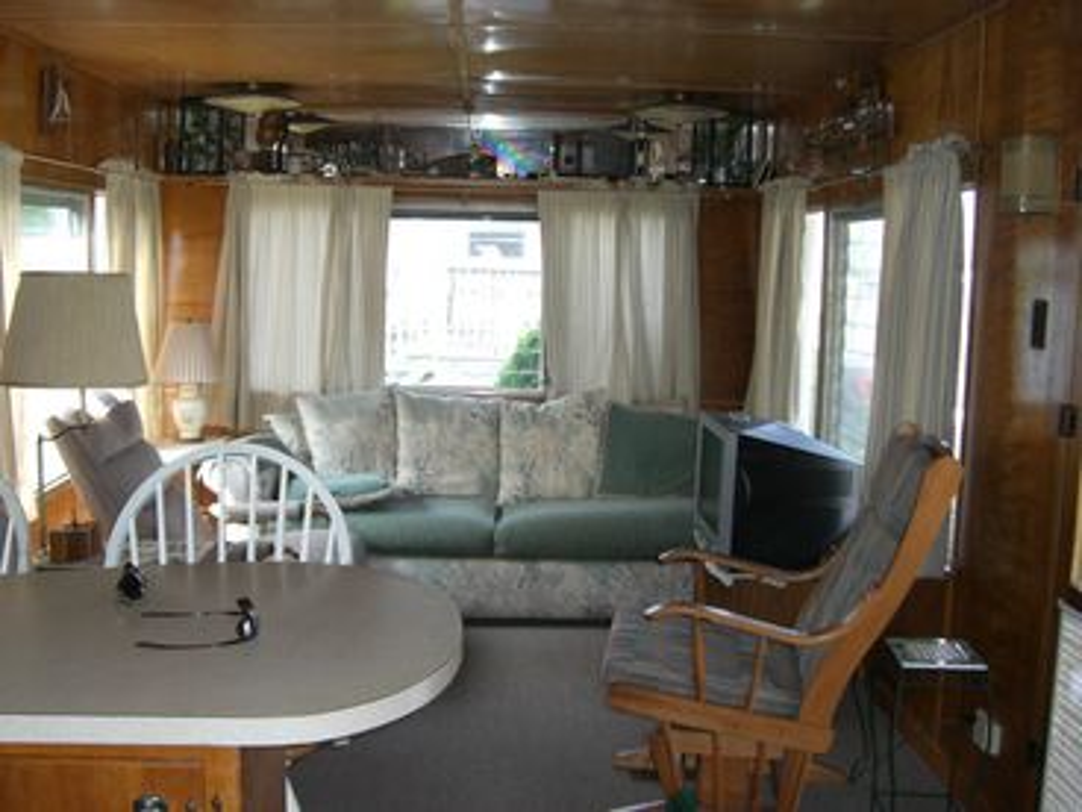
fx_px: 1188
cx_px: 541
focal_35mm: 38
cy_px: 406
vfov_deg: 37.7
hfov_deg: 49.0
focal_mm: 6.2
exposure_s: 1/80
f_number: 2.7
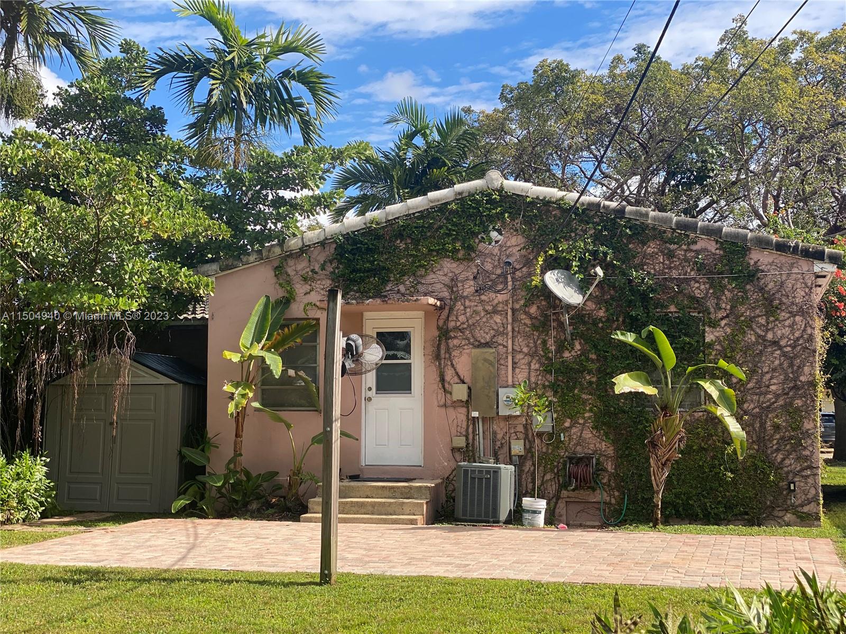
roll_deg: +0.0
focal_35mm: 52
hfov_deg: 36.8
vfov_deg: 28.0
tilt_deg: +4.8
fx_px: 1271
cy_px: 317
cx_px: 423
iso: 20
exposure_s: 1/999
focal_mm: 6
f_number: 2
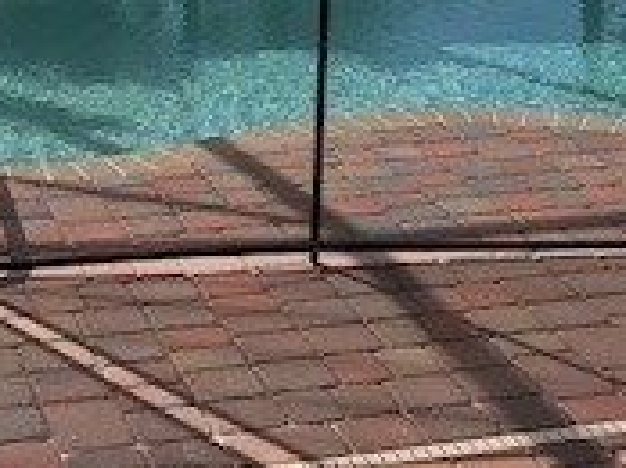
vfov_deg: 13.5
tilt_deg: -3.5
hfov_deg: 19.1
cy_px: -230
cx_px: 302
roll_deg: +0.4
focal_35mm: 103
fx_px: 1860
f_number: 1.8
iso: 20
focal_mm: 3.99
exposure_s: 1/939
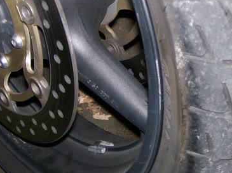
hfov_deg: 24.7
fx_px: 529
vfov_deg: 18.6
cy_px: 51
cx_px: 144
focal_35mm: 79
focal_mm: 6
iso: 140
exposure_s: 1/64
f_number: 2.7
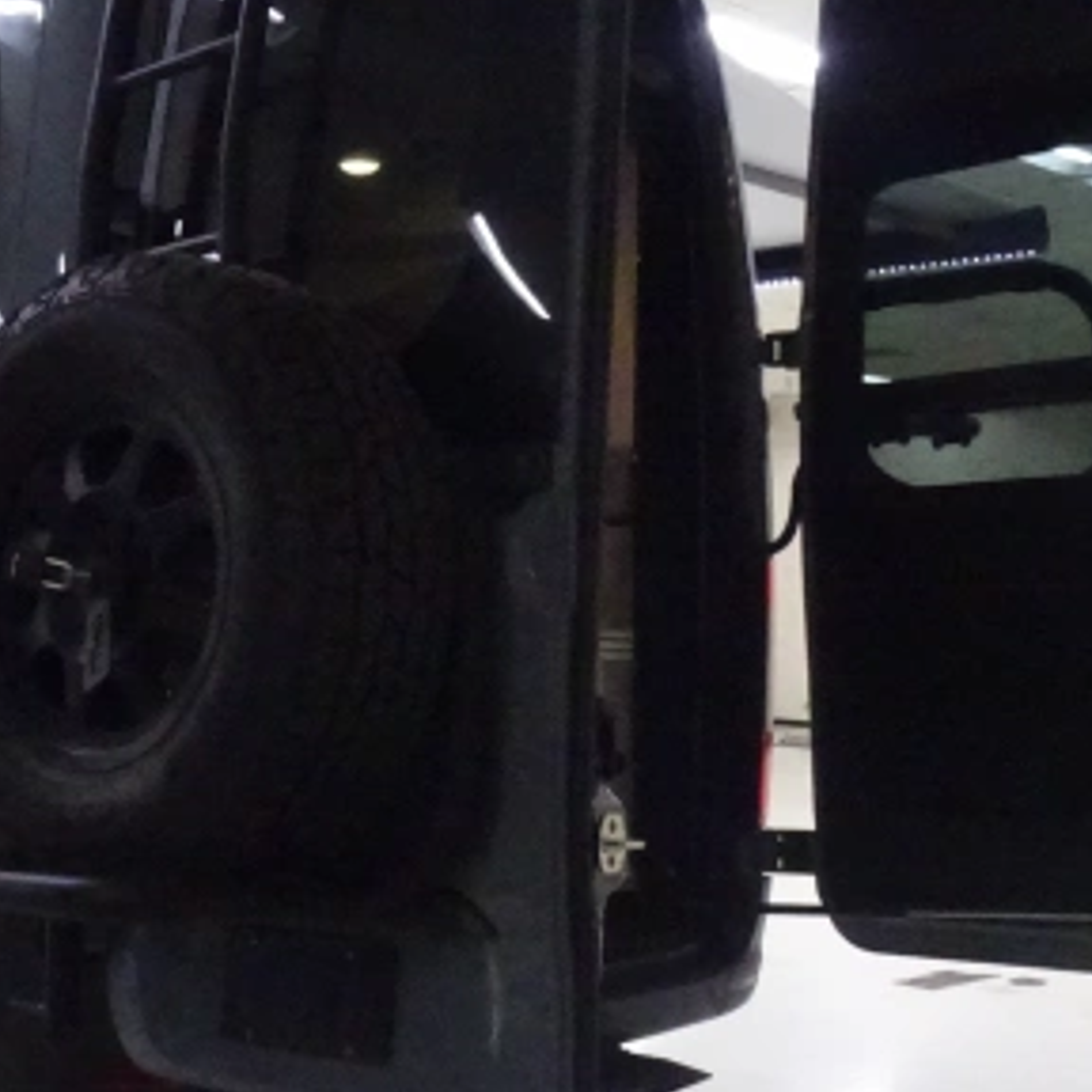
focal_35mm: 59
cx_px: 212
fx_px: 2106
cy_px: 629
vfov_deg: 29.0
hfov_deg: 28.4
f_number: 3.5
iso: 2500
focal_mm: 4.1
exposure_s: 1/250
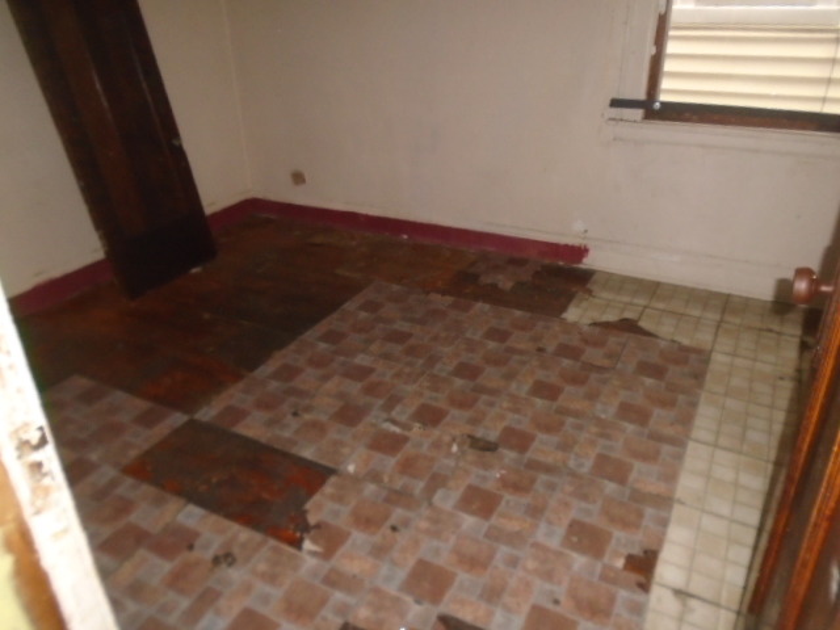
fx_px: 631
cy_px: 315
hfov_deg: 67.3
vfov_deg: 53.1
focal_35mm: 26
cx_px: 420
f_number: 3.2
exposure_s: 1/30
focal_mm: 4.6
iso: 400
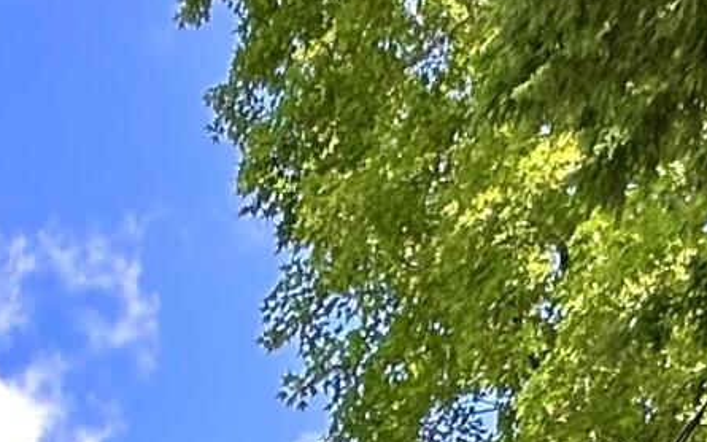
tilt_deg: +6.0
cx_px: -22
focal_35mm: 100
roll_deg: -0.6
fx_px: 1927
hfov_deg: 20.1
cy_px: 1755
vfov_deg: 8.1
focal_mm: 2.22
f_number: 2.2
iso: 40
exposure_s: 1/300
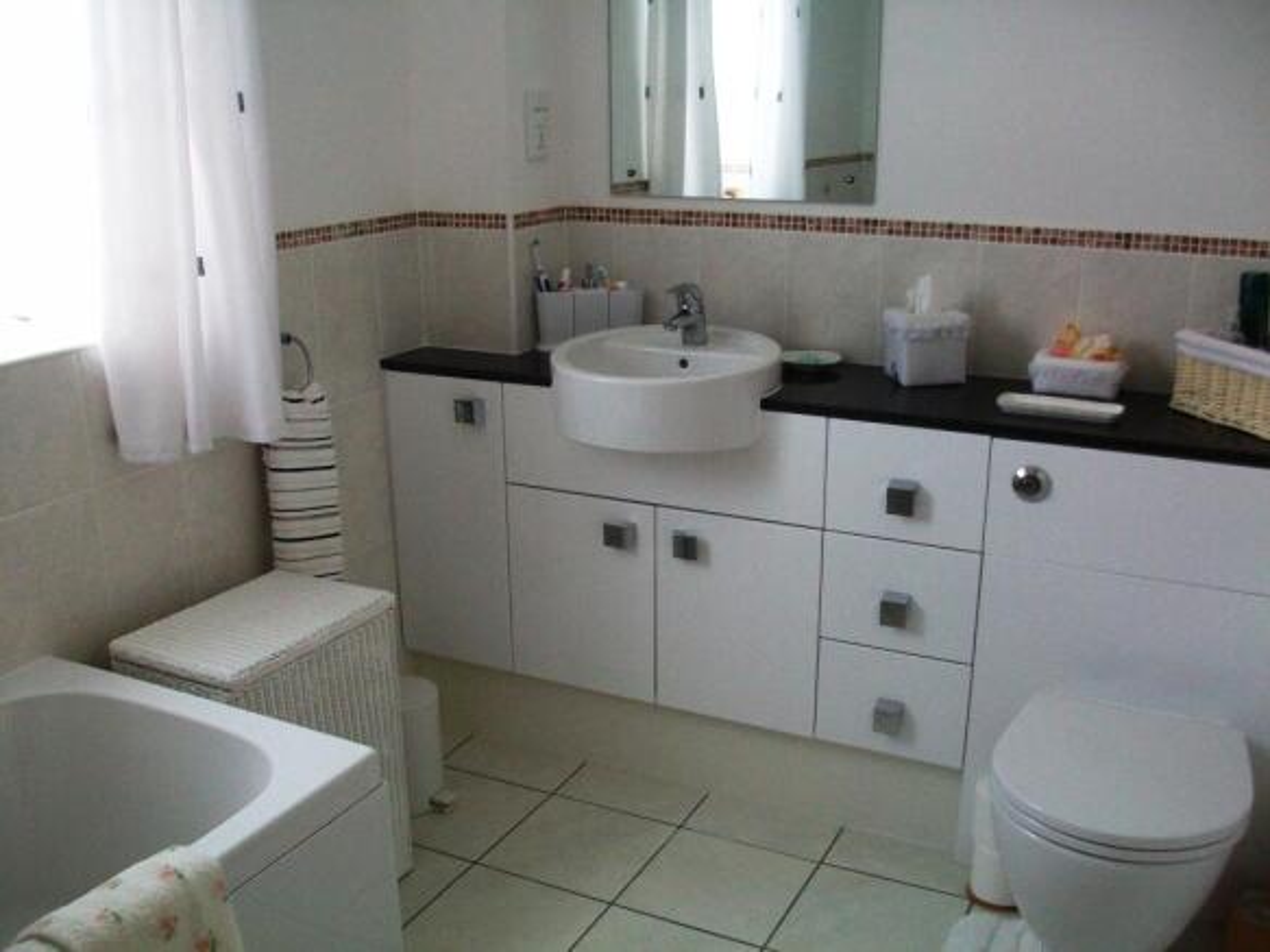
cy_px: 476
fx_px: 1247
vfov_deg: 41.8
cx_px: 635
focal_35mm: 34
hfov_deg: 54.0
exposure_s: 1/60
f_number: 2.8
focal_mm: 5.7
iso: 160
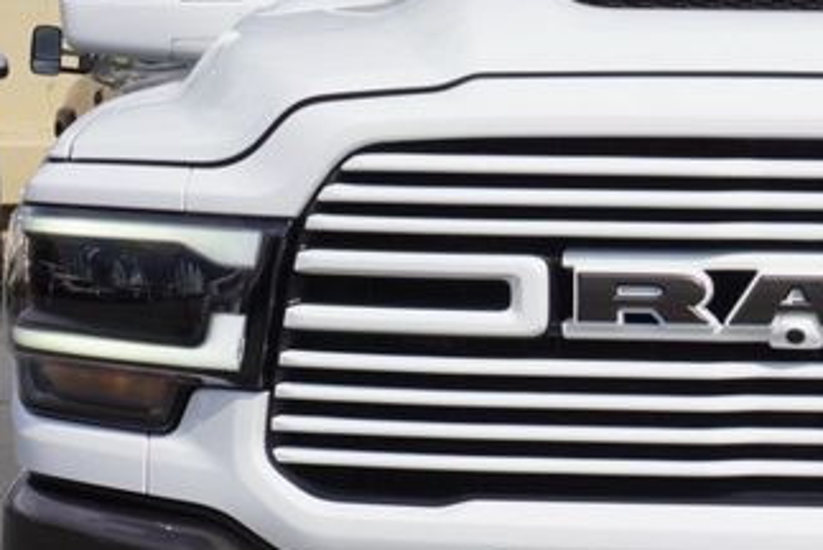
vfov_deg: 10.3
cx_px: 792
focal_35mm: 133
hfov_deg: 15.2
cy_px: 456
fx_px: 3043
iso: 100
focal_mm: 28
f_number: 11
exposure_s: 1/320
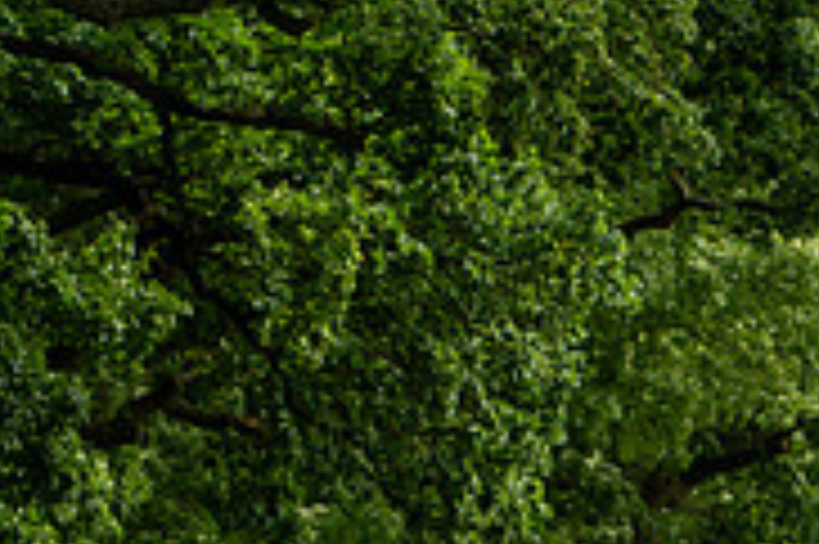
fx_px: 11228
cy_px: 856
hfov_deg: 4.2
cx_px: 504
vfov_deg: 2.8
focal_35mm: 494
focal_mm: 155
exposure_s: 1/1000
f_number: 4
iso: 250
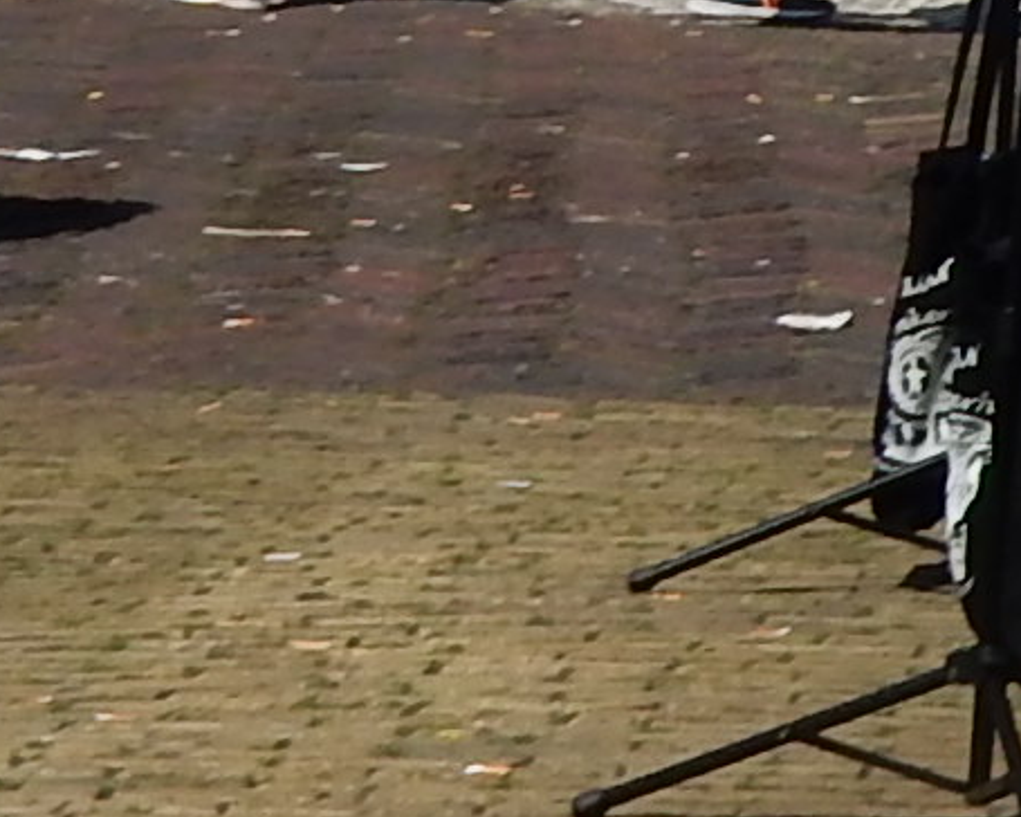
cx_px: 3020
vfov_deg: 5.9
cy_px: -1111
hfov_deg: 6.9
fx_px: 7615
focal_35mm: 252
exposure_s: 1/1600
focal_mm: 6.4
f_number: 4
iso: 125
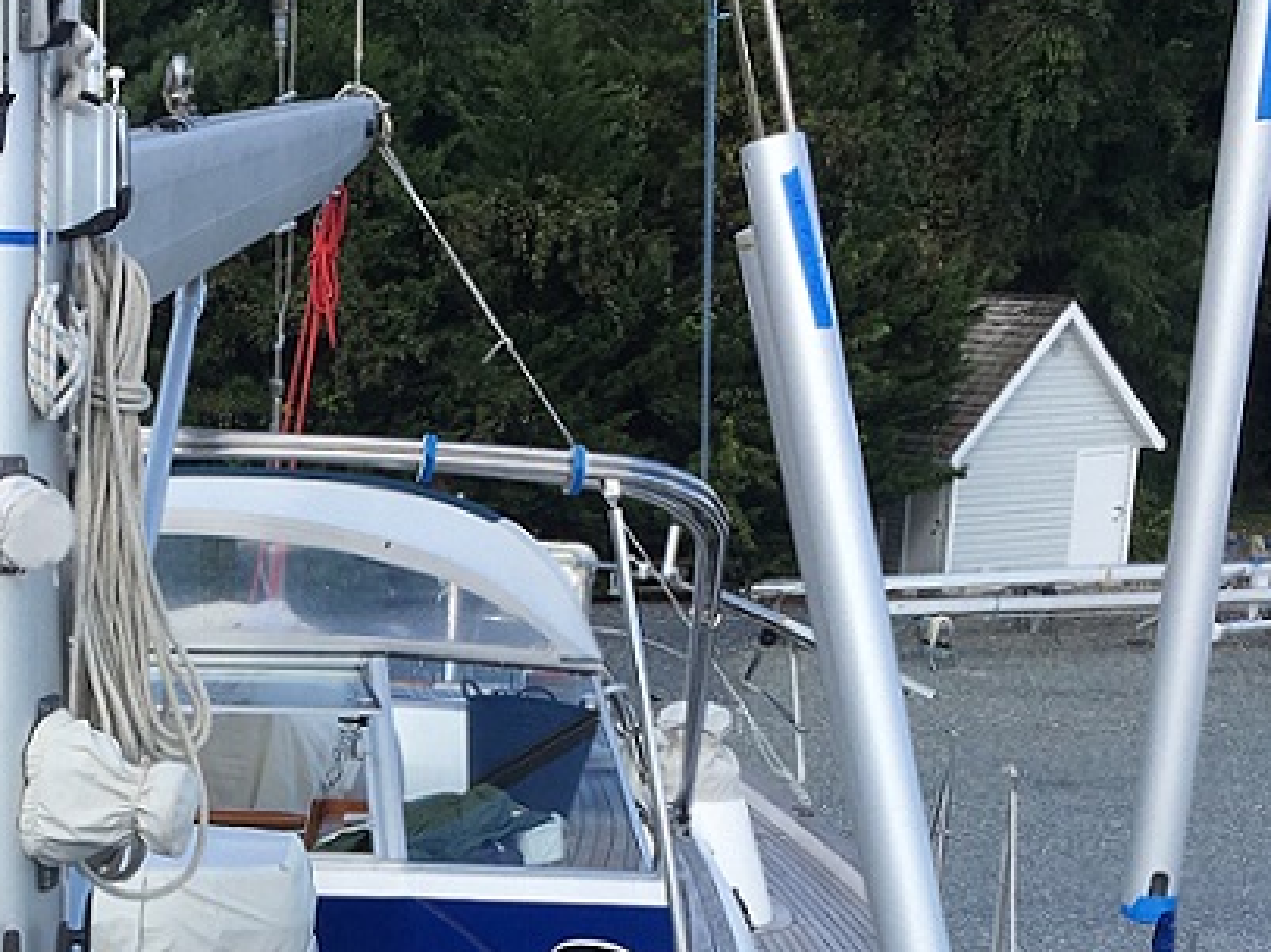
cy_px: 1135
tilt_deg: -18.7
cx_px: 117
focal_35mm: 75
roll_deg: +0.9
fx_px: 2752
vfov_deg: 18.6
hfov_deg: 25.2
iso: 25
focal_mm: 4.15
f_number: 2.2
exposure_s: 1/836
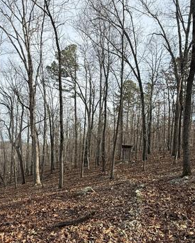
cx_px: 103
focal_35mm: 25
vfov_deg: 67.2
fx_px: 180
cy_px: 150
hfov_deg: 56.8
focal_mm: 2.22
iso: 50
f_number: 2.2
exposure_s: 1/679
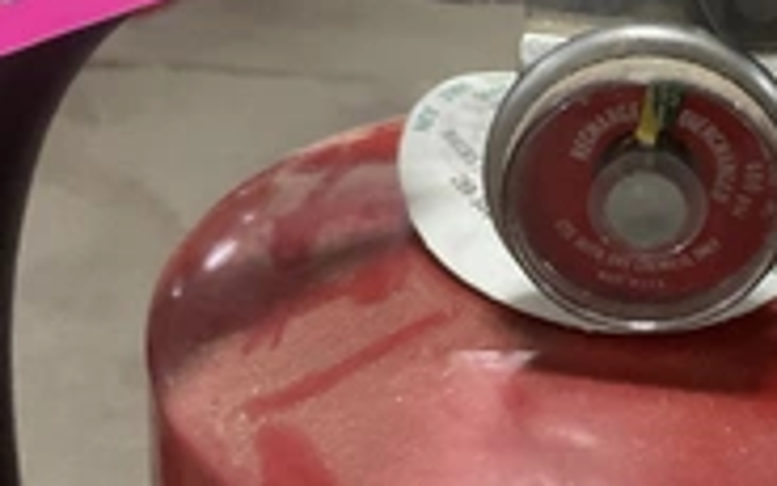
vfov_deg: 19.4
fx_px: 1419
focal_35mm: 67
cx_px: 693
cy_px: 190
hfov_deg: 29.4
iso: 250
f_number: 1.8
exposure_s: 1/60
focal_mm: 3
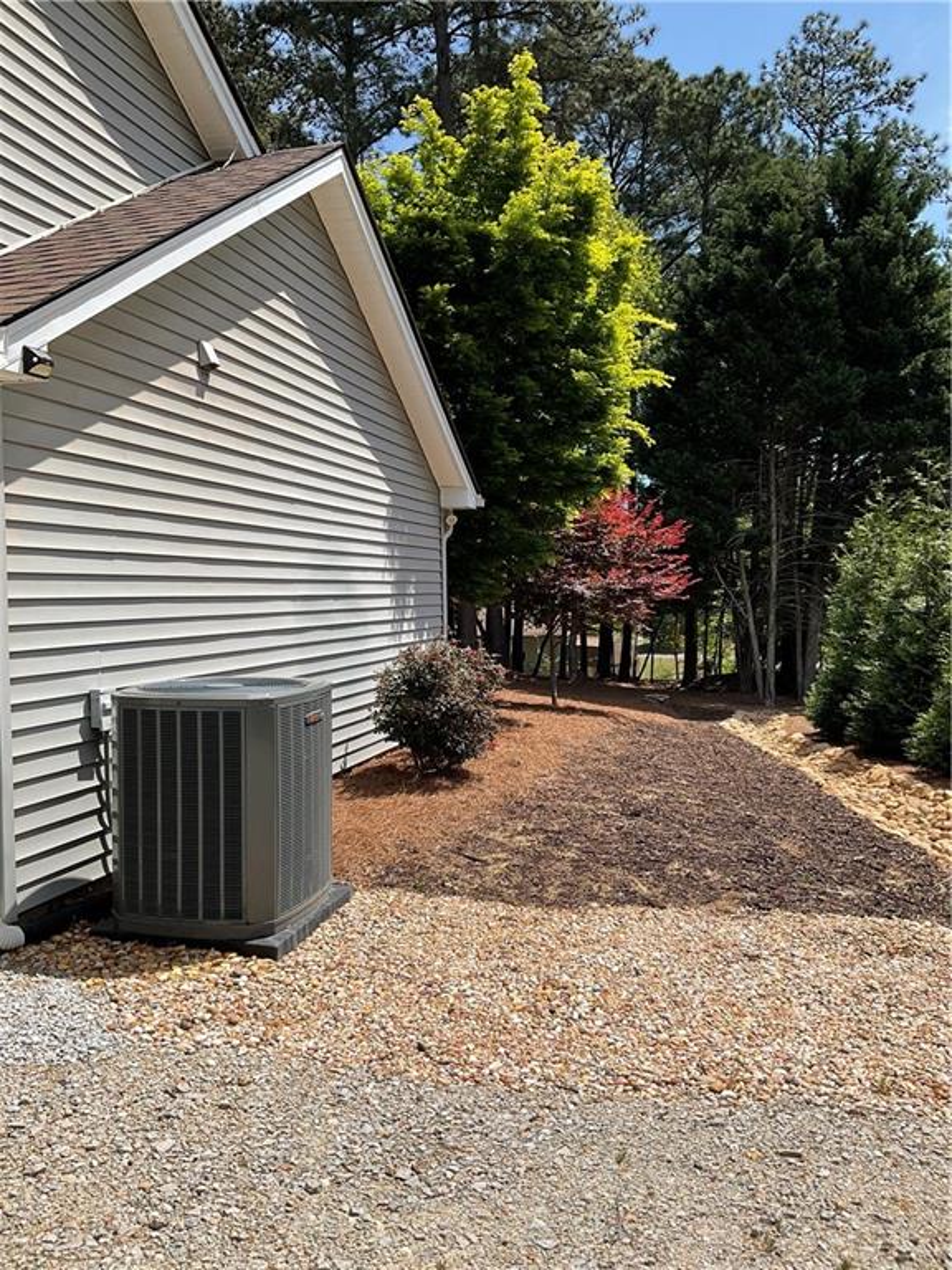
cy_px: 635
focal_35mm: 29
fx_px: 1063
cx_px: 476
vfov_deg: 61.7
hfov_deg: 48.2
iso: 16
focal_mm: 3
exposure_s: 1/1984
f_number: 1.8
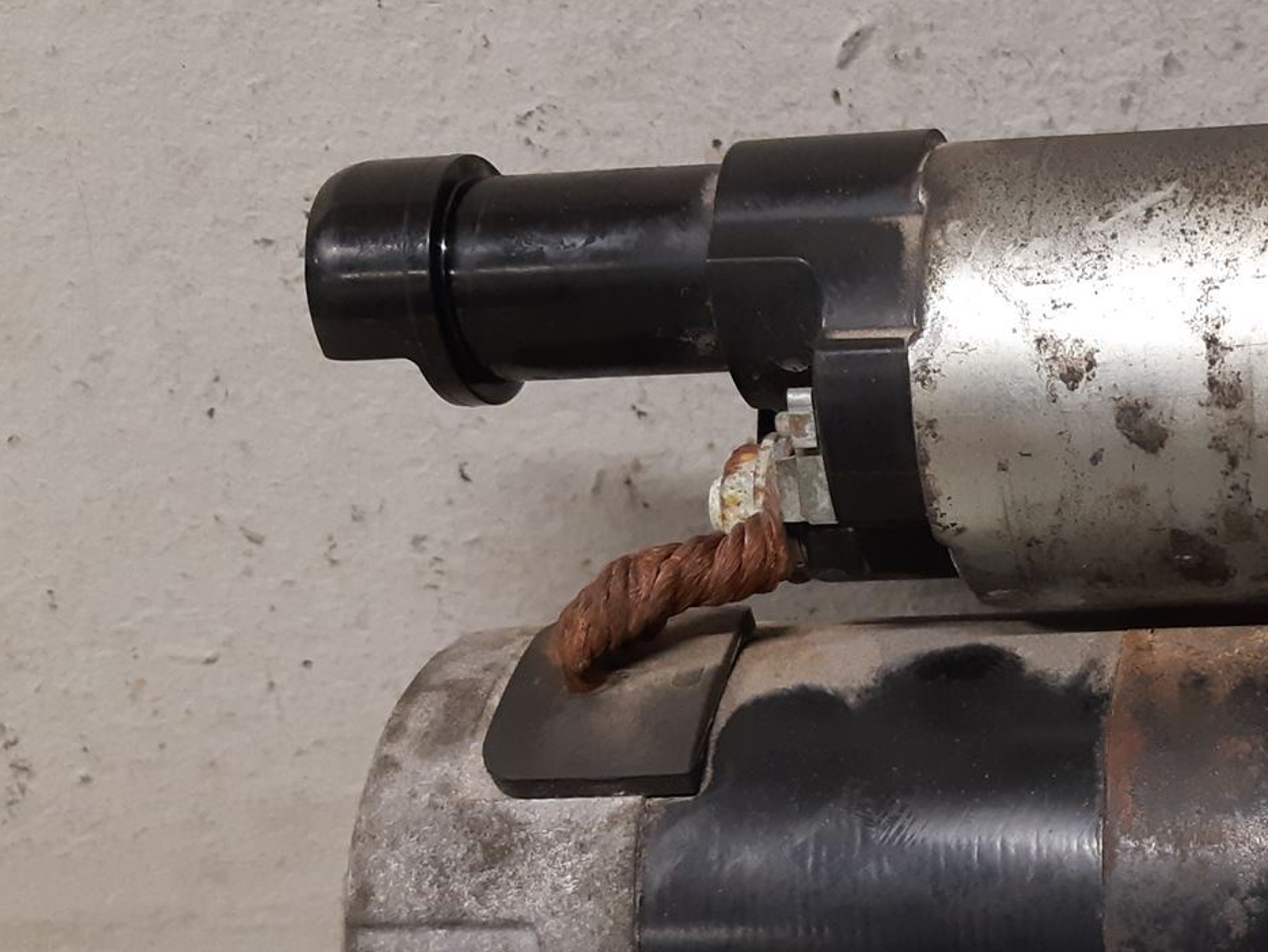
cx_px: 1220
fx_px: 2088
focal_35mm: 57
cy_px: 689
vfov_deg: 25.4
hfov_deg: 31.6
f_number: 1.7
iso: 200
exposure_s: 1/50
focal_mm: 3.93
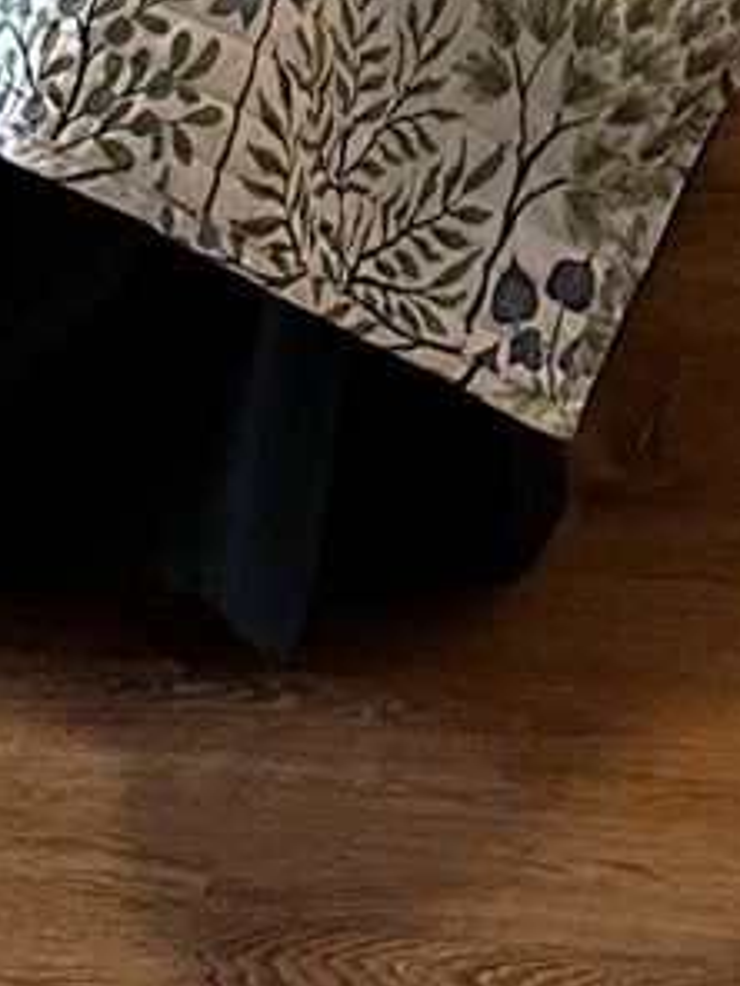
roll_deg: +1.1
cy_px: -1459
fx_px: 5330
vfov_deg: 9.3
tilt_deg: -9.9
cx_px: 920
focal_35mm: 187
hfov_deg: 7.9
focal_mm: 6.86
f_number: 1.78
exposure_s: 1/60
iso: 500
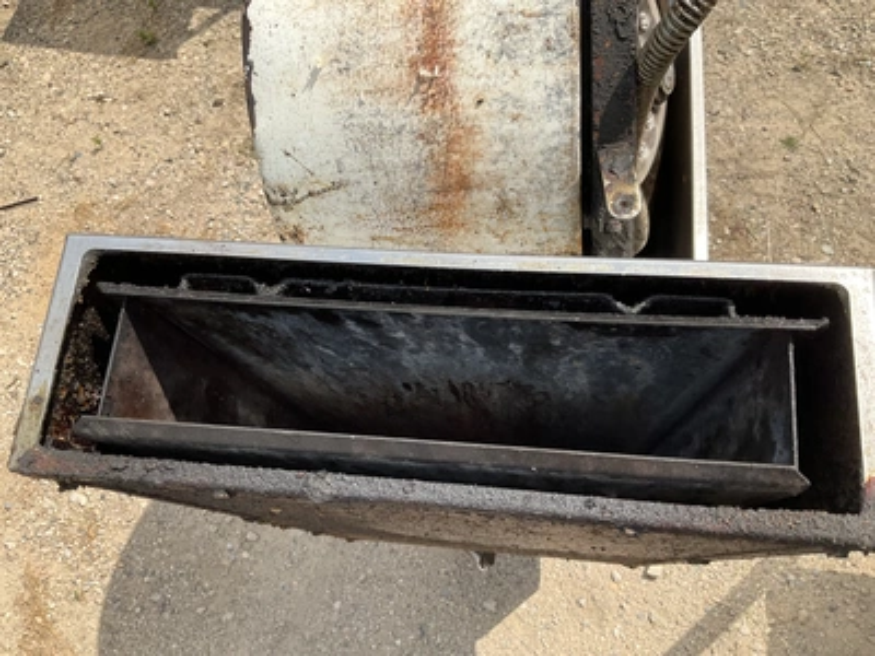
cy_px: 328
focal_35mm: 29
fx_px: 733
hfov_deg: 61.7
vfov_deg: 48.2
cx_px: 438
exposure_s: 1/1311
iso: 25
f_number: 1.8
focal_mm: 3
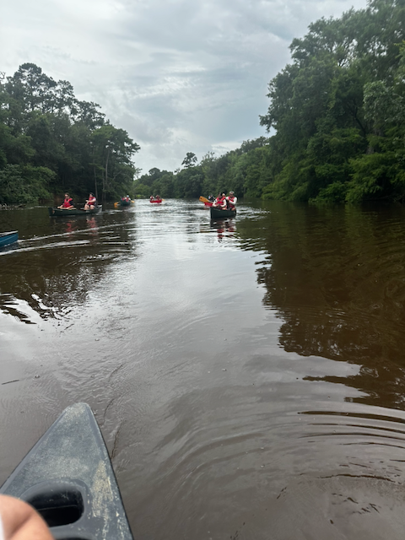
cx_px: 202
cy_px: 270
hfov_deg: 56.8
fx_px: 374
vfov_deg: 71.6
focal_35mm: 24
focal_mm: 6.86
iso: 80
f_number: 1.78
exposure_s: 1/1916
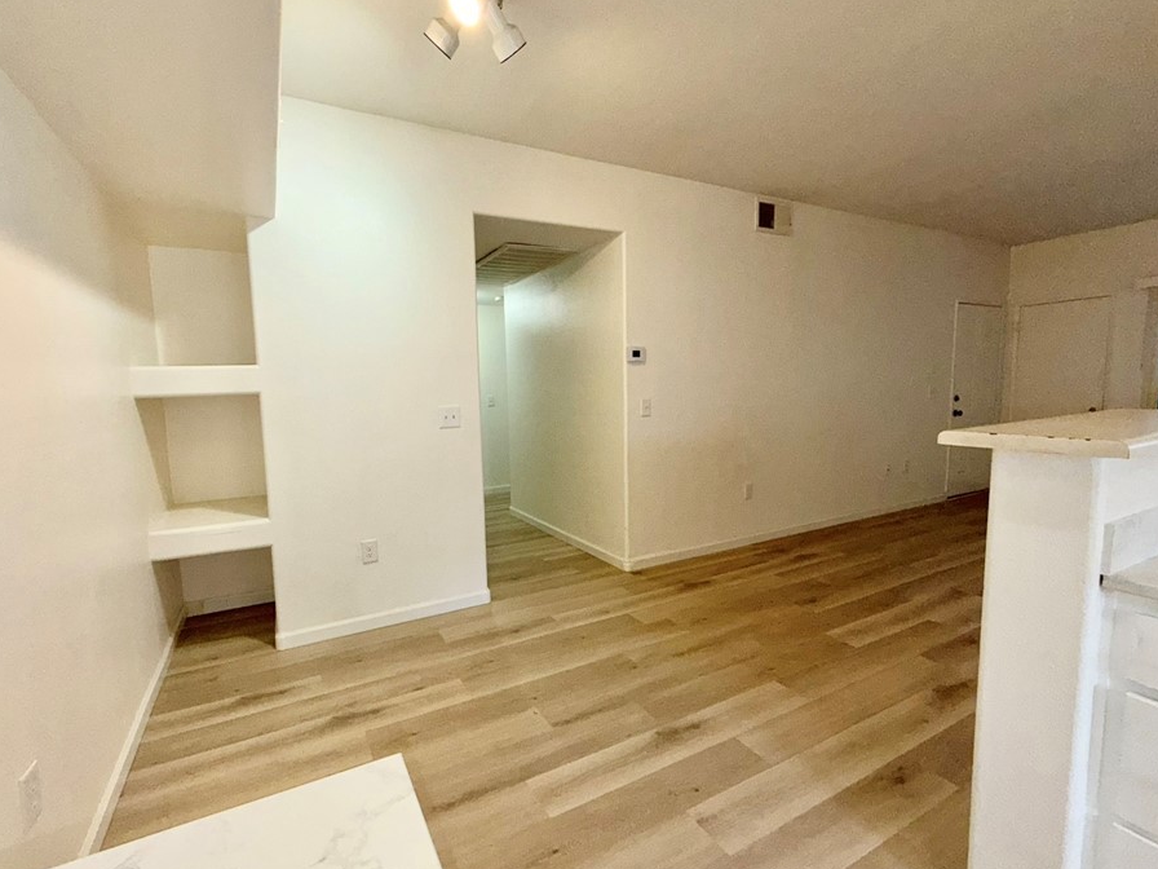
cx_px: 552
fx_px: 535
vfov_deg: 78.1
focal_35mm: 16
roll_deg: +1.7
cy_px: 441
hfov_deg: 94.4
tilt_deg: -5.5
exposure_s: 1/120
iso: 100
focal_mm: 2.22
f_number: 2.2
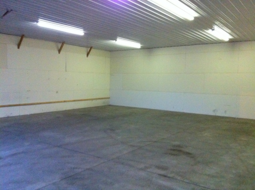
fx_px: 257
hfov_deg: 52.7
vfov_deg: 40.6
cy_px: 95
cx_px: 128
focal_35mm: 35
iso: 800
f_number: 2.8
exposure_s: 1/15
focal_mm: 3.85
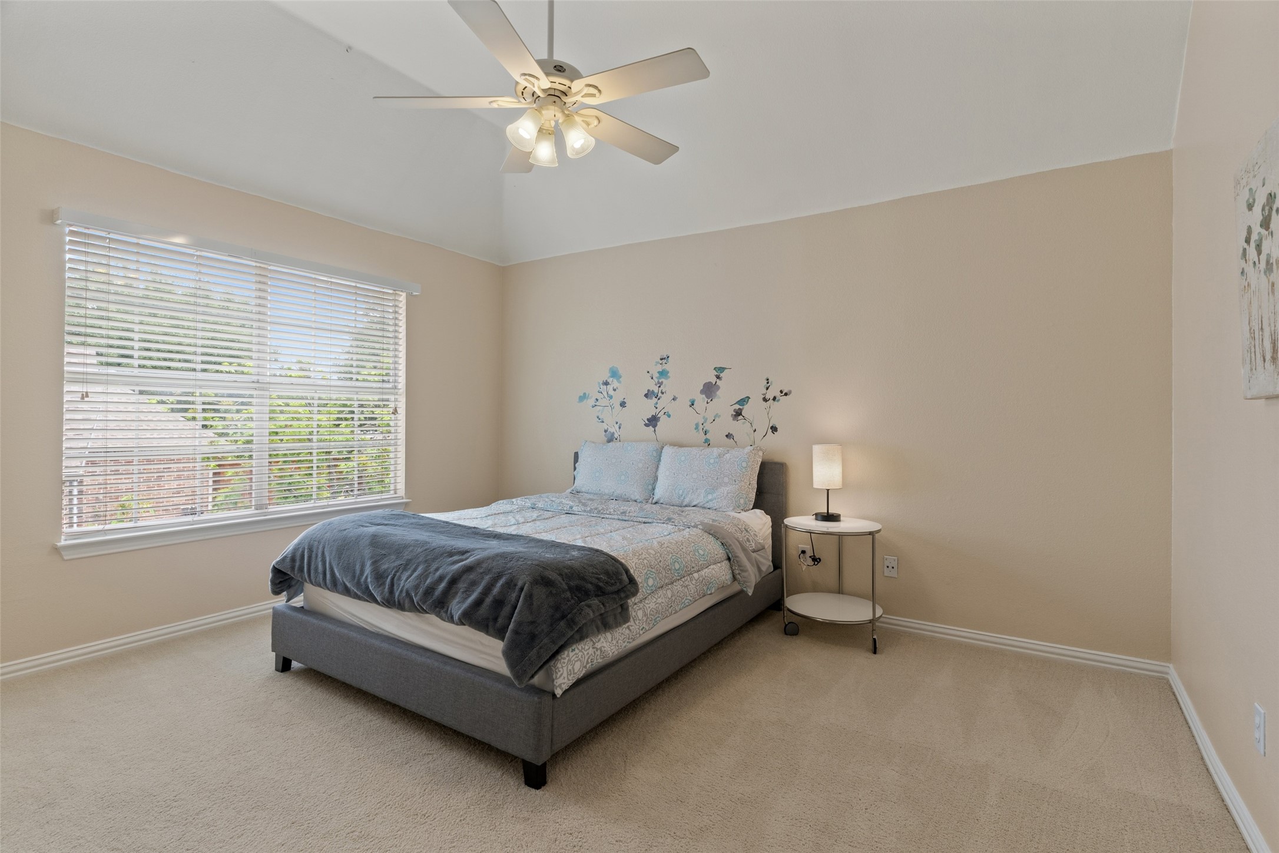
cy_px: 426
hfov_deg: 93.3
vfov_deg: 70.4
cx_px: 640
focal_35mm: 17
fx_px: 604
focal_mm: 17
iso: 400
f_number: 10
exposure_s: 1/6
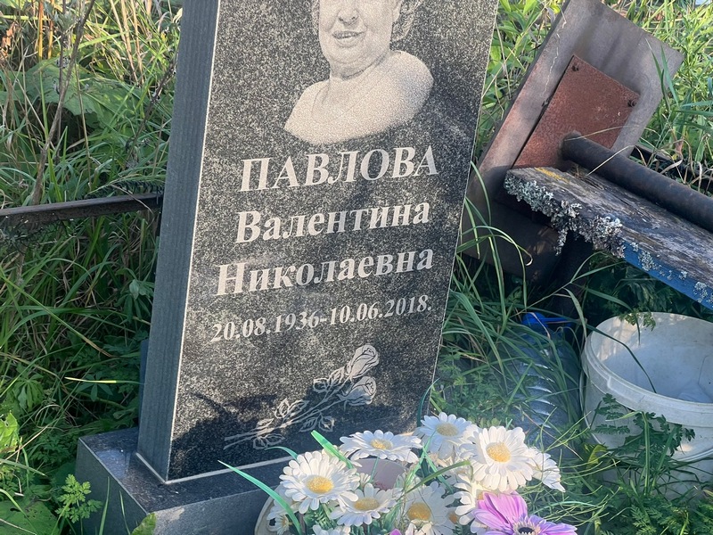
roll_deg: -10.5
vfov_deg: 19.1
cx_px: 356
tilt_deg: -22.7
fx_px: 1586
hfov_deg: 25.3
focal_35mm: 77
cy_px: 268
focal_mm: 9
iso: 32
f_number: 2.8
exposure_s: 1/141
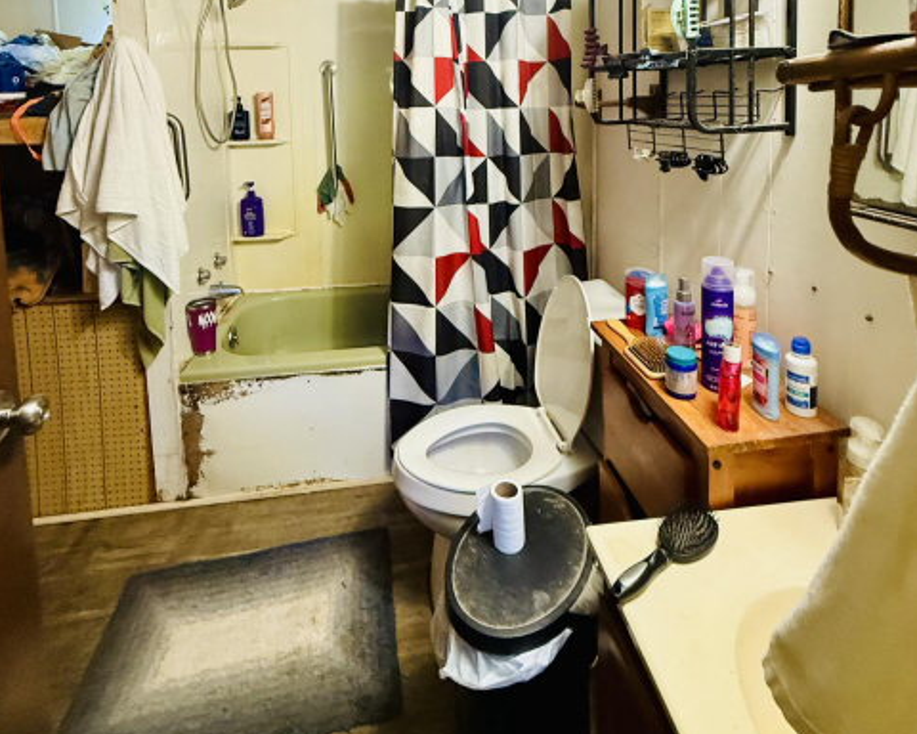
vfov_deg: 64.4
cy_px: 144
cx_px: 443
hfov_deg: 83.3
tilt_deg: -4.4
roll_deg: +0.2
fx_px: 516
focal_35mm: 19
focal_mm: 2.22
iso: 500
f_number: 2.2
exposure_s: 1/60
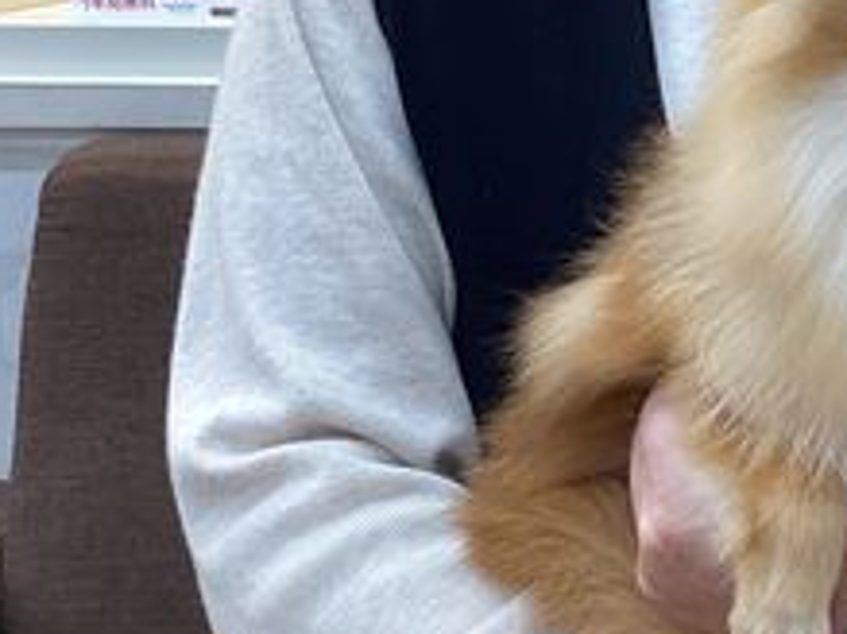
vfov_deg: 17.3
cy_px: 263
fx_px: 2079
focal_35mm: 85
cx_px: 828
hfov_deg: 22.2
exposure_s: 1/60
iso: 64
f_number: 2.4
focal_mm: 3.3
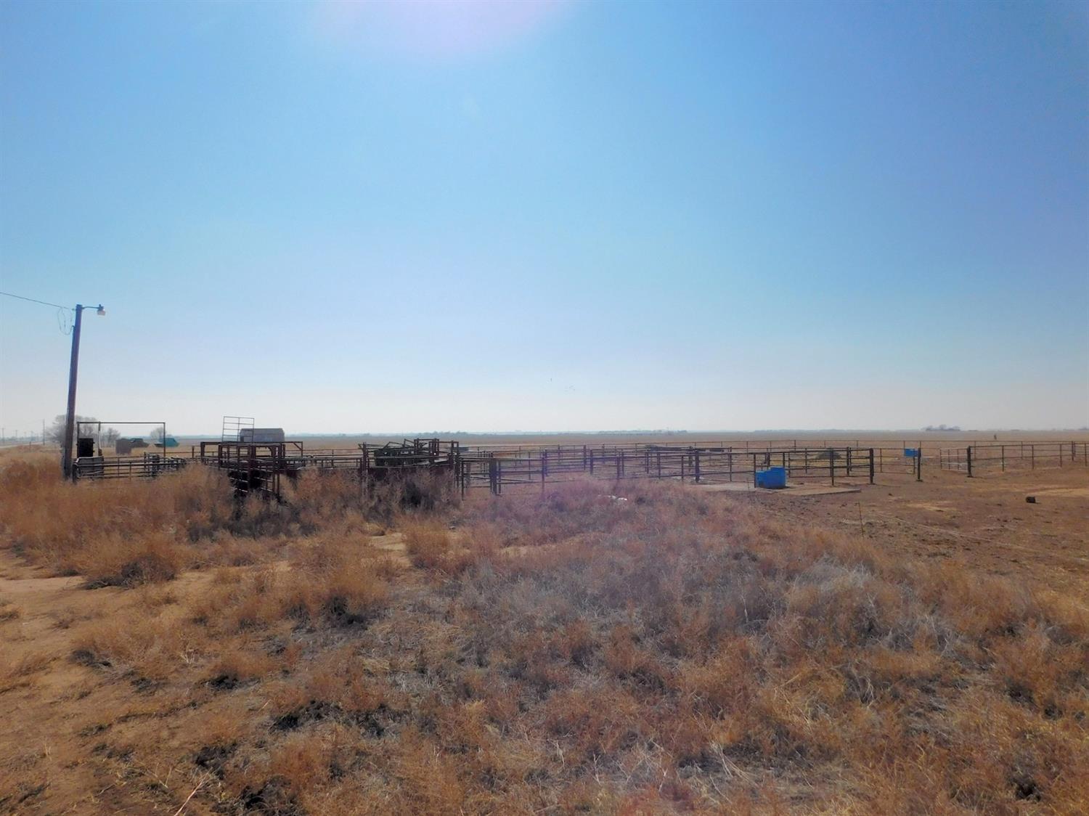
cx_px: 544
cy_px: 408
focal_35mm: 23
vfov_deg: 58.9
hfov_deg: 73.9
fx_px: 723
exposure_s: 1/1500
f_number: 6
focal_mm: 4
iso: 125
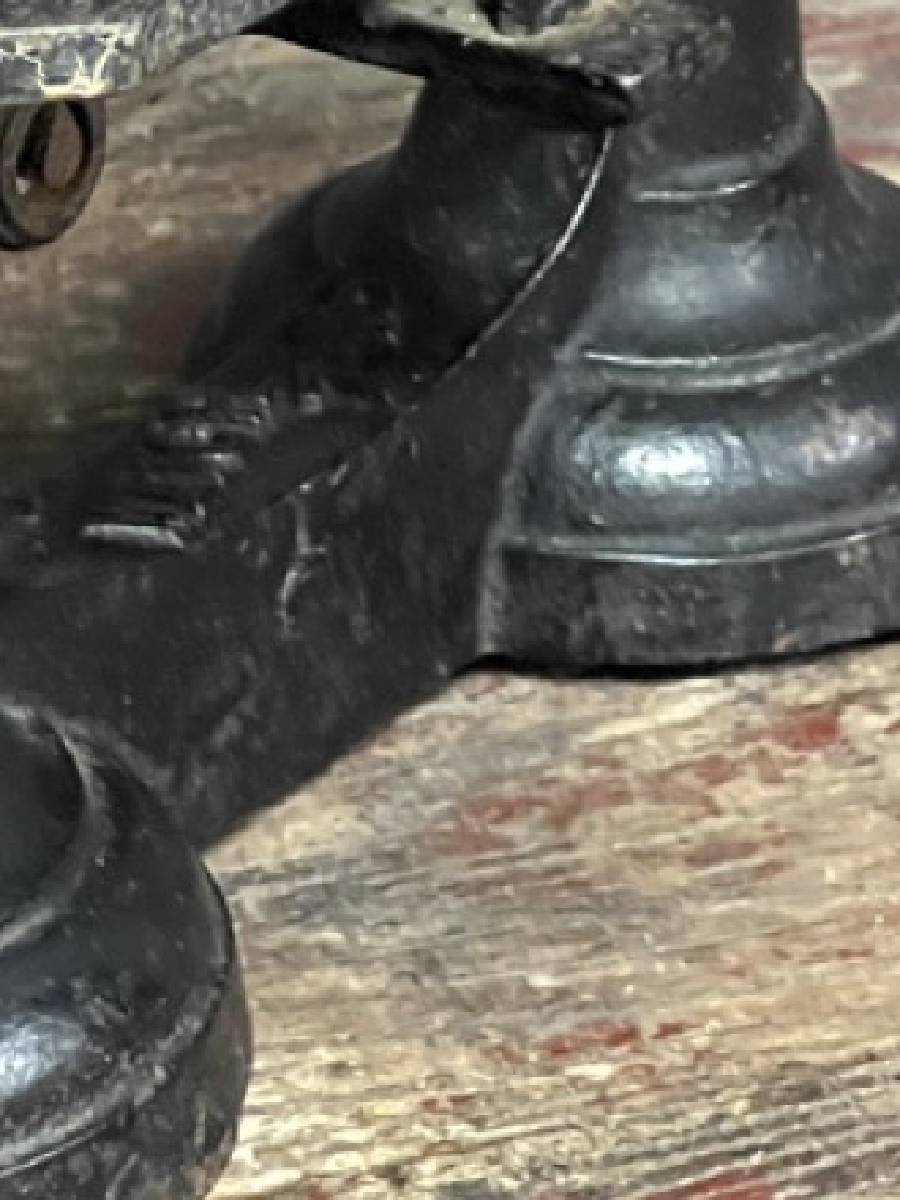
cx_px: 207
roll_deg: +1.1
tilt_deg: -22.8
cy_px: 101
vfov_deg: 8.8
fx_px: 7765
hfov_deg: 6.6
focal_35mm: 224
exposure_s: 1/25
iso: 1250
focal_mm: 9
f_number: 2.8
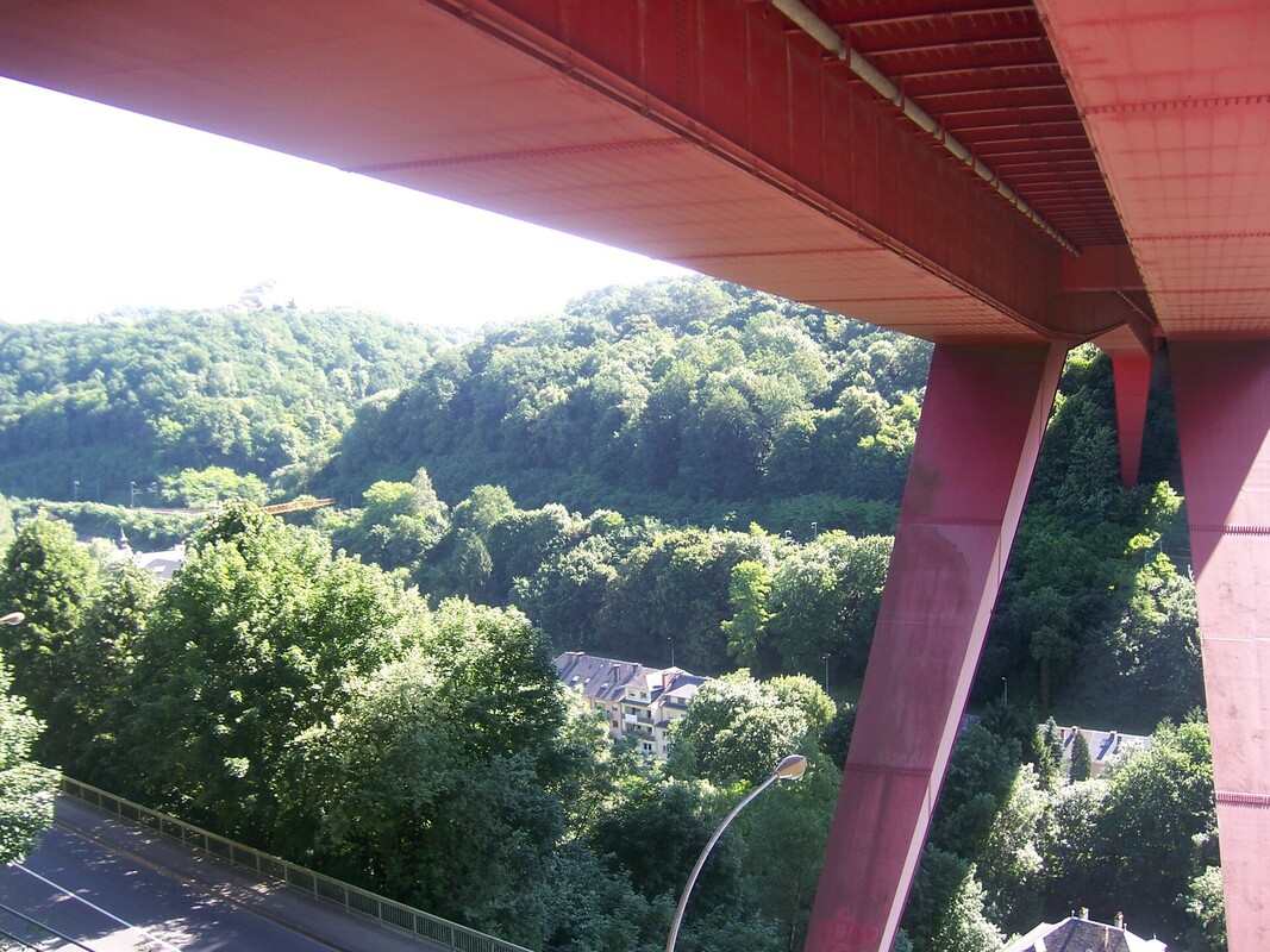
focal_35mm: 36
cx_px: 635
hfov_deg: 51.4
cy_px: 476
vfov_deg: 39.6
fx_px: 1321
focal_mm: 6.2
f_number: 2.8
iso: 80
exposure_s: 1/125
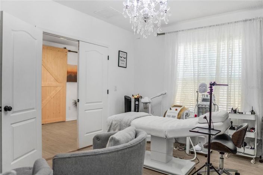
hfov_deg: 73.8
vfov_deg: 53.1
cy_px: 88
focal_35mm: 24
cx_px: 132
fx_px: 175
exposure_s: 1/800
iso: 640
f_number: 1.4
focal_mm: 16
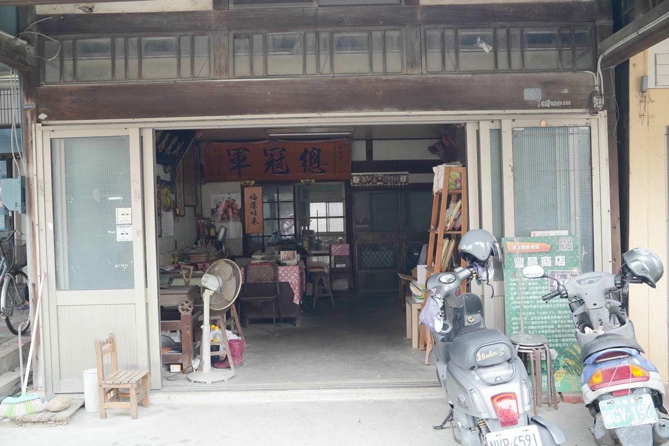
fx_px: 595
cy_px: 223
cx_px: 334
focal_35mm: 32
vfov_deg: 41.1
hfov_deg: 58.7
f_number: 4
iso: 800
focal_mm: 32
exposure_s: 1/160
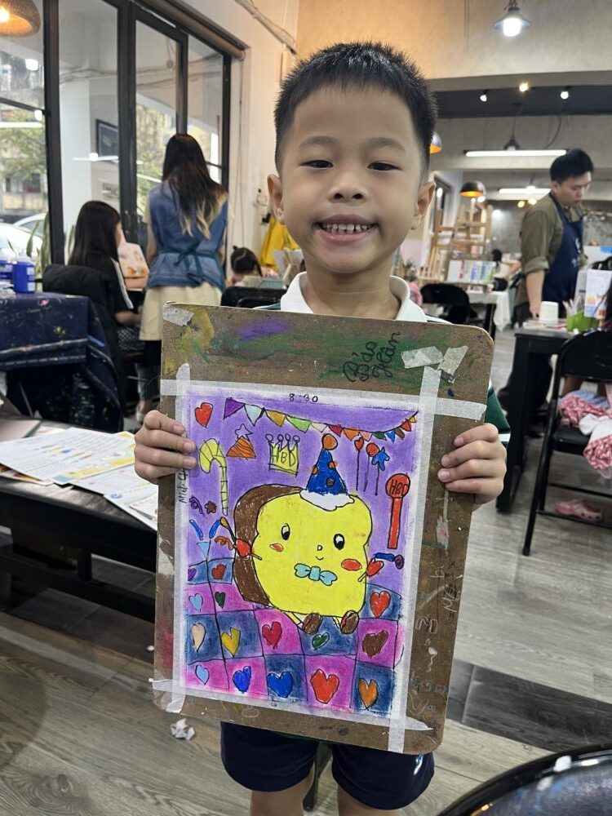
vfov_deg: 67.3
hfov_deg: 53.1
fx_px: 613
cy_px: 408
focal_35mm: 26
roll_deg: -2.3
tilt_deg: -13.1
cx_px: 306
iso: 64
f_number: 1.6
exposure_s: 1/50
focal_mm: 5.1
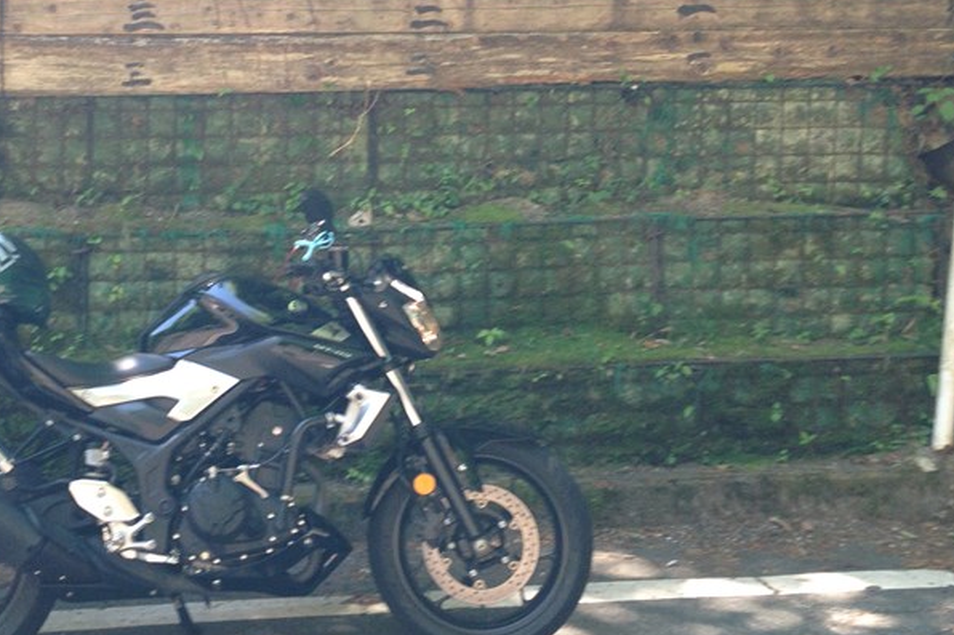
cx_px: 287
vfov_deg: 22.7
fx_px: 1563
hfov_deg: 33.5
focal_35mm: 59
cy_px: 139
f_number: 2.4
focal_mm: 4.12
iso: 64
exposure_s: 1/120
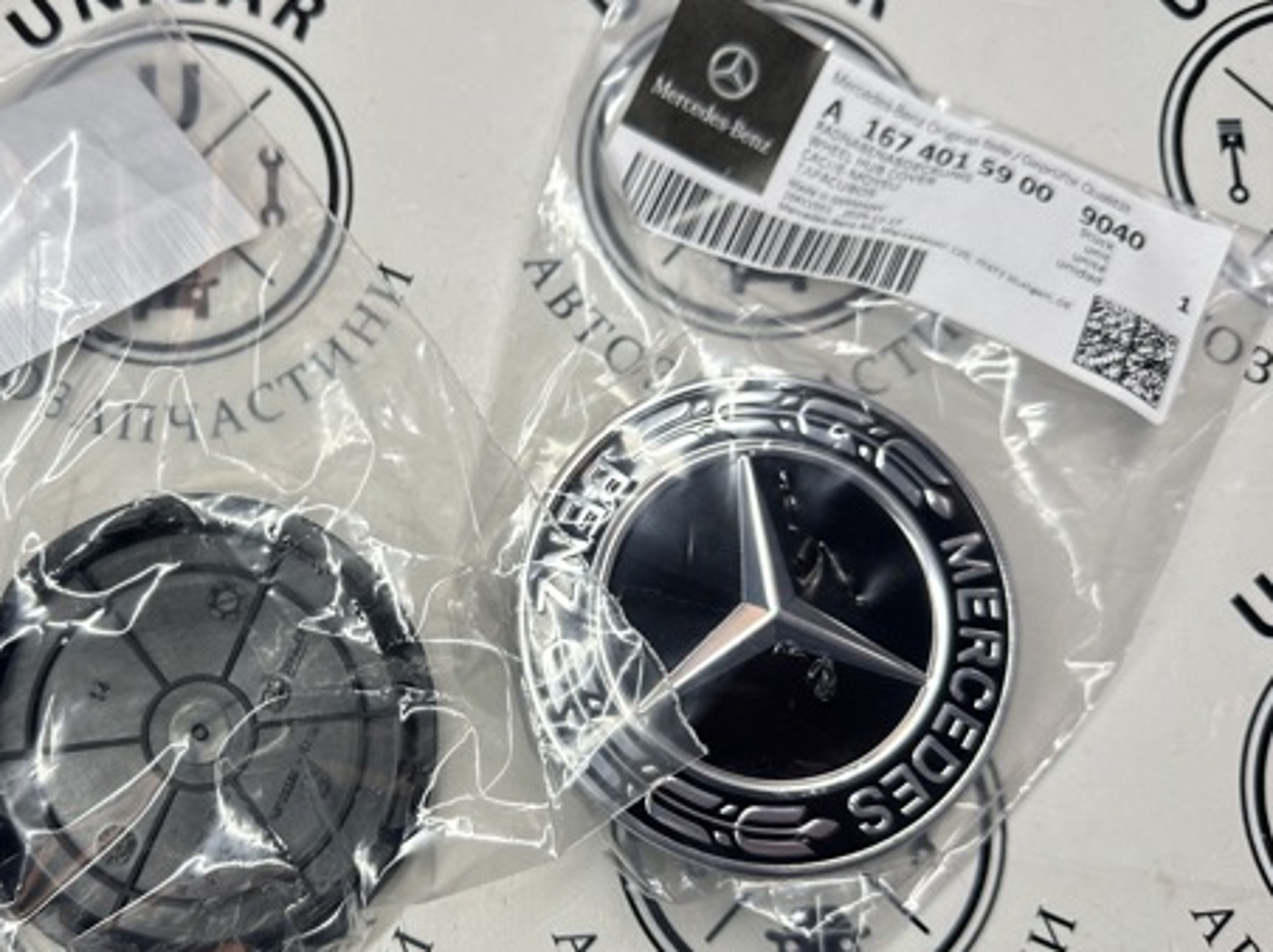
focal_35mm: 34
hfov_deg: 53.0
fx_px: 1249
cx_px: 428
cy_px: 534
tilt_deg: -80.0
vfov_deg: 41.6
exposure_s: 1/121
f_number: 1.78
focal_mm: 6.86
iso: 125
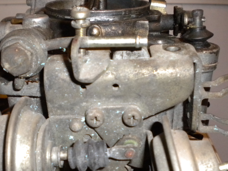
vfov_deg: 28.5
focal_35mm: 51
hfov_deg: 37.4
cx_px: 93
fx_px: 336
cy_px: 95
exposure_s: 1/30
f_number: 3.1
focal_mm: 6.3
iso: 400
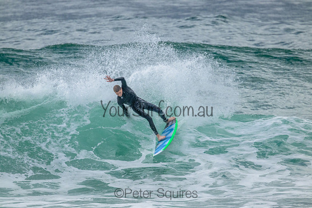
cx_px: 156
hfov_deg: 2.6
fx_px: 6935
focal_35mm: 800
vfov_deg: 1.7
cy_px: 104
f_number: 11
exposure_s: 1/2000
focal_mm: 800
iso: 2800
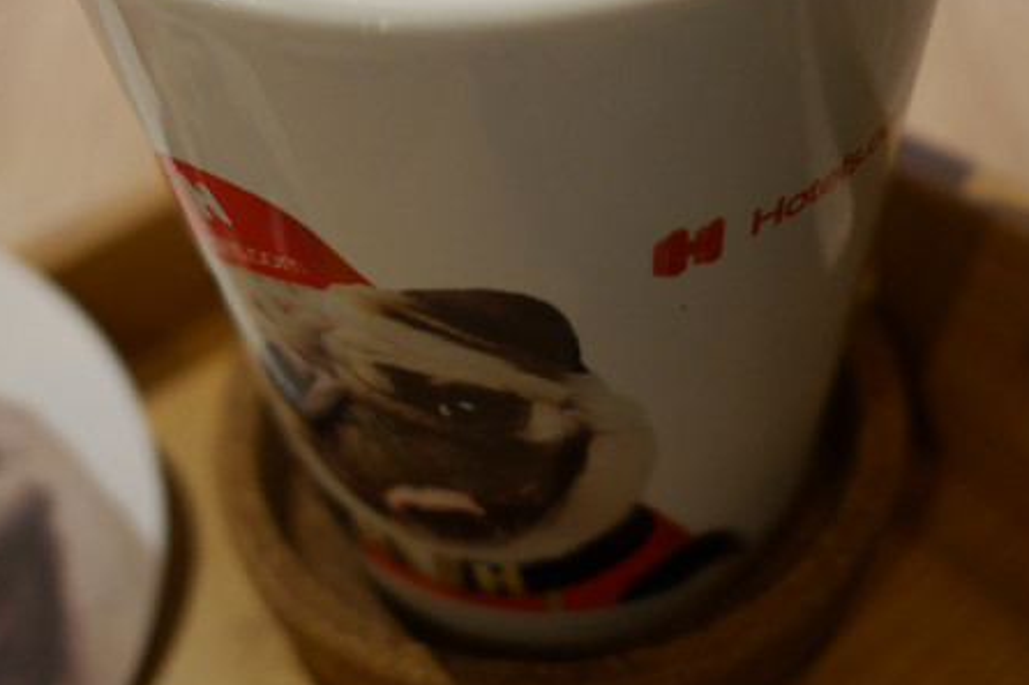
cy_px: 123
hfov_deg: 31.9
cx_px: 473
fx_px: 1800
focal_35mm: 63
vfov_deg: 21.3
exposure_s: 1/60
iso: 800
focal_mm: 15
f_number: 1.7
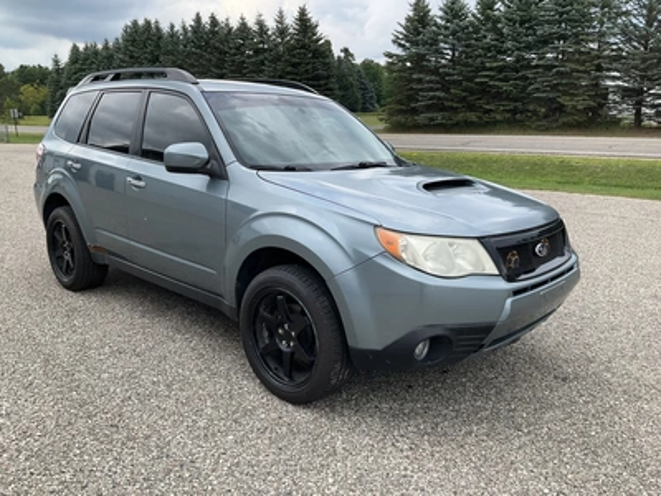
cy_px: 248
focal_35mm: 29
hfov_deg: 61.7
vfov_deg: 48.2
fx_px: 554
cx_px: 330
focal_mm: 3
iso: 25
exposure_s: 1/580
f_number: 1.8
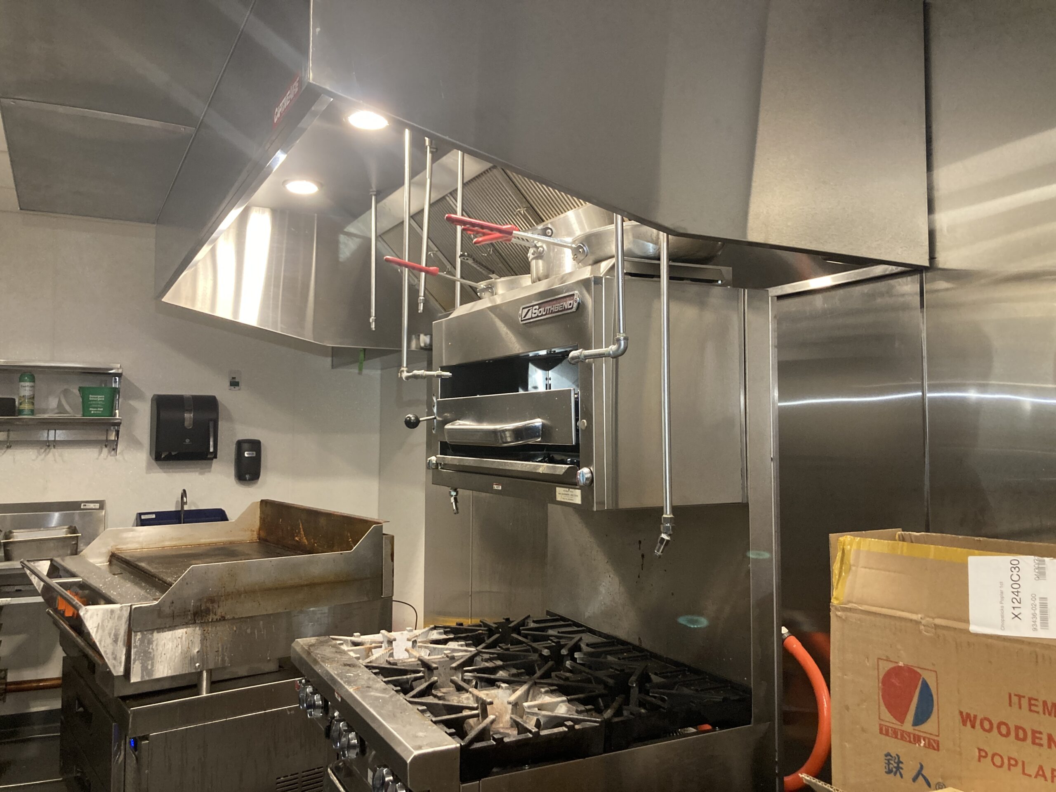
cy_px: 396
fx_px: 854
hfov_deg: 63.4
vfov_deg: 49.7
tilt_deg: +2.5
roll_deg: -0.5
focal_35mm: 28
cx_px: 528
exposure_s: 1/60
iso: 250
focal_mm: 3.99
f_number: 1.8
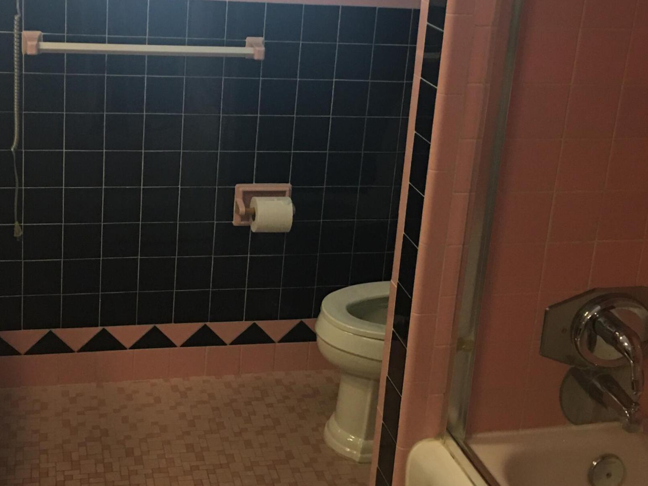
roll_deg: -3.3
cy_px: 158
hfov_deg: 35.5
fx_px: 1011
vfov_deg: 26.9
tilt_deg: -15.8
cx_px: 281
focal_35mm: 54
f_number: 2.2
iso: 100
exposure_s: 1/15
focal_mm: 4.15
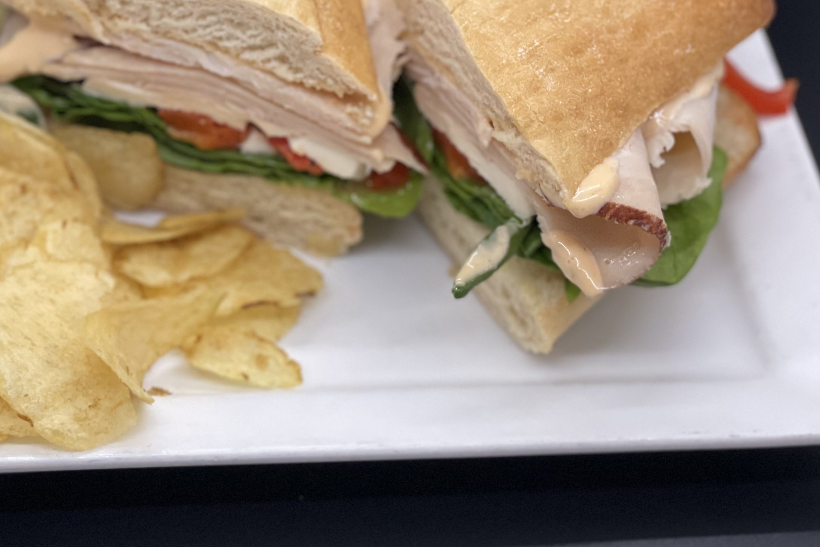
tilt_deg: -46.1
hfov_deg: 24.0
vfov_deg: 16.2
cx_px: 248
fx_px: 1913
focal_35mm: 84
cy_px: 209
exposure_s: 1/40
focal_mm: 6
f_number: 2
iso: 160
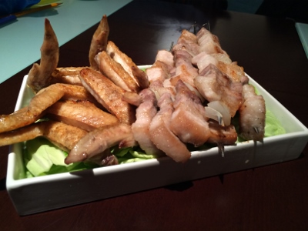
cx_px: 154
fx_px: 258
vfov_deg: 48.2
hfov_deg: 61.7
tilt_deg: -37.7
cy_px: 116
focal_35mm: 29
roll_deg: -4.8
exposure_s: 1/30
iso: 80
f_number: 2.2
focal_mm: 4.15
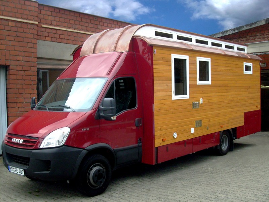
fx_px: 334
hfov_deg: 43.9
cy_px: 101
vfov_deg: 33.6
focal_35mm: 43
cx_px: 134
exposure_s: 1/90
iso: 80
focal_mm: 7.2
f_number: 7.7
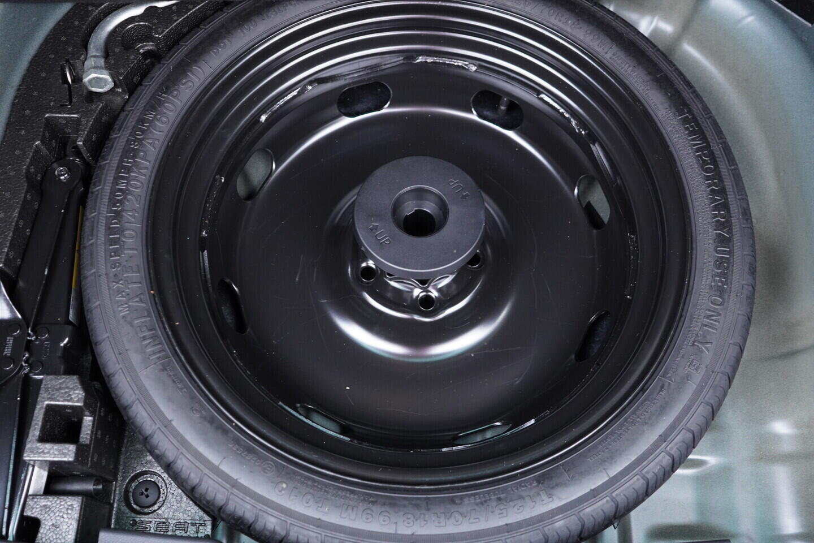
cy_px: 272
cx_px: 407
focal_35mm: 36
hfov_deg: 53.1
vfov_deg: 36.9
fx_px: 814
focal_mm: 24
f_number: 2.8
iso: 1250
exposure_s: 1/40
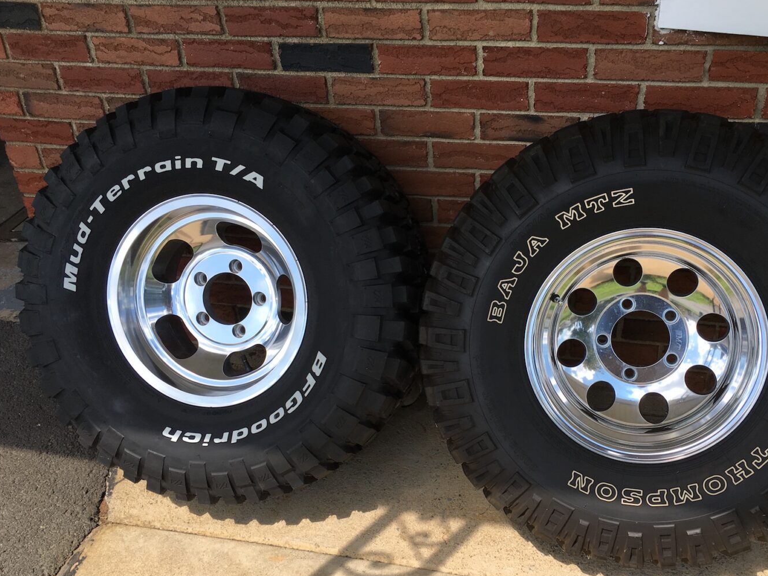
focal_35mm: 35
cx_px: 458
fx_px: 776
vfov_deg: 40.6
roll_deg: +1.7
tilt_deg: -33.5
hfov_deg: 52.3
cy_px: 327
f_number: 2.2
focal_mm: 4.15
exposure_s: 1/718
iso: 25
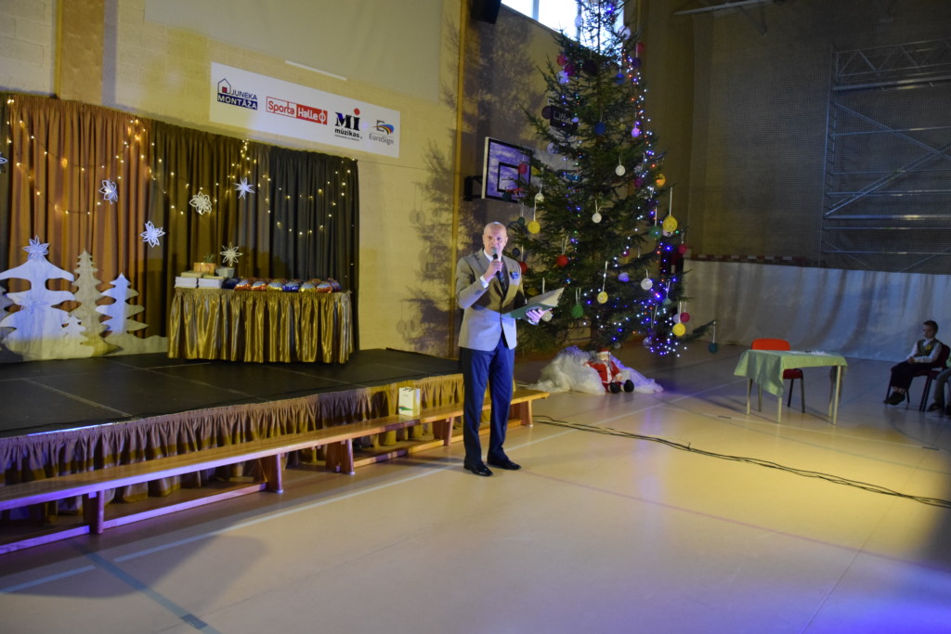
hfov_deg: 67.4
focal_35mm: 27
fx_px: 713
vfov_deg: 47.9
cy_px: 317
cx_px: 476
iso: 3200
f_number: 3.5
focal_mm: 18
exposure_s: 1/60
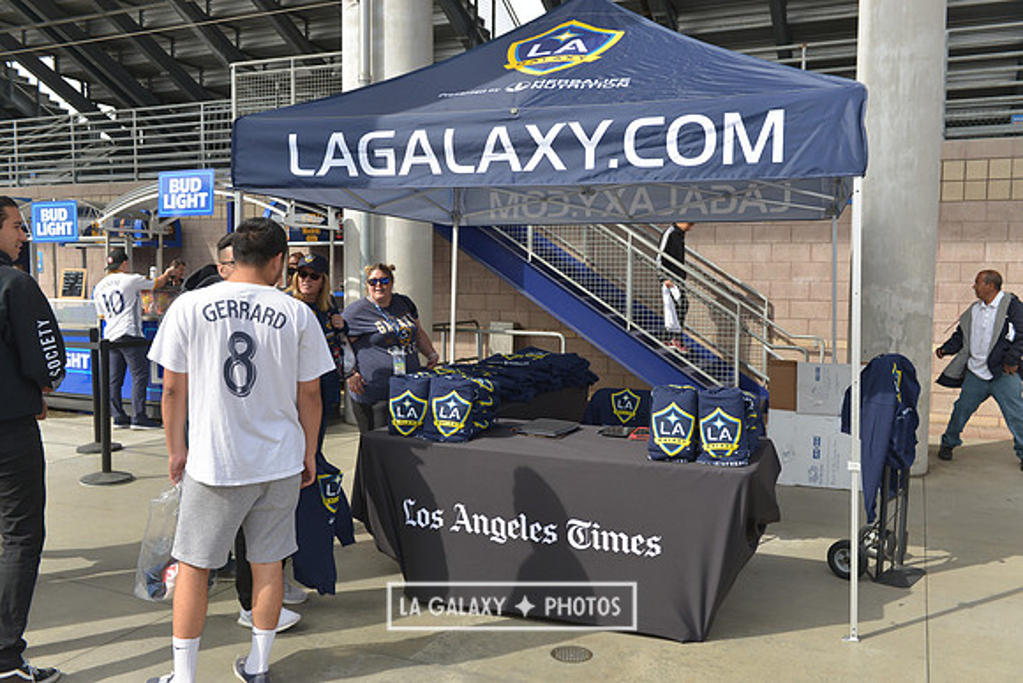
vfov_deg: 41.1
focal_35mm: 32
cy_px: 342
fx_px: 910
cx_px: 512
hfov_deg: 58.7
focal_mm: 32
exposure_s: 1/640
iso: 200
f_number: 5.6
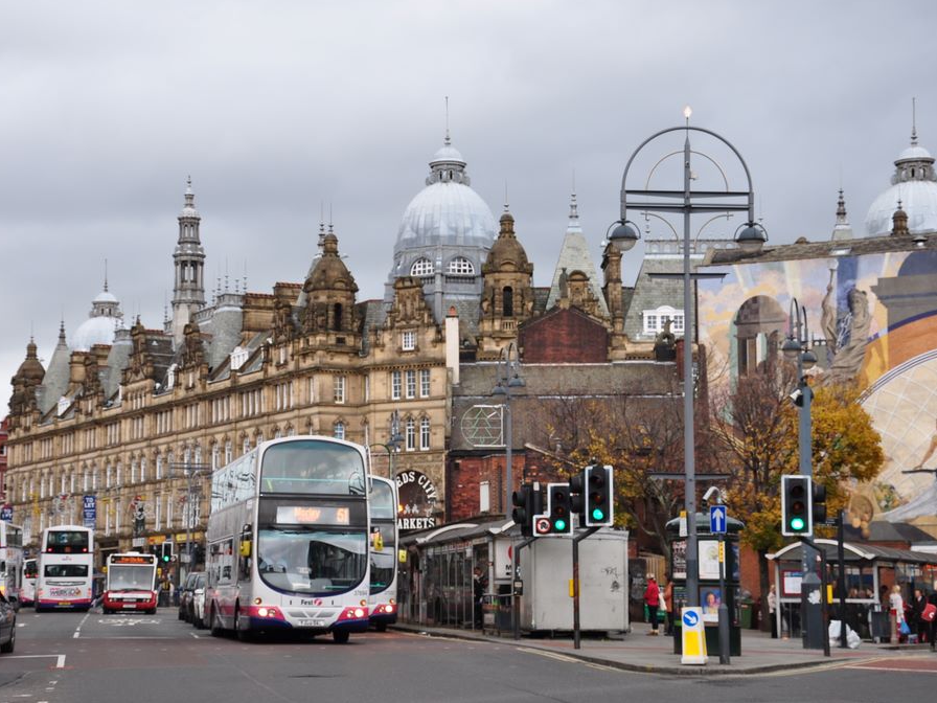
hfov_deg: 24.7
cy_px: 349
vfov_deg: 18.7
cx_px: 476
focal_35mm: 79
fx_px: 2138
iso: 200
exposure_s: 1/60
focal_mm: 48
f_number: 8
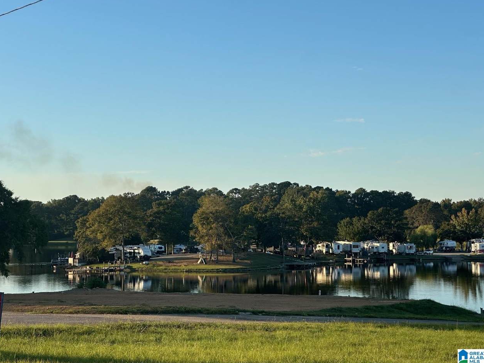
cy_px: 177
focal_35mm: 79
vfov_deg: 18.7
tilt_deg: +2.8
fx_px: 1105
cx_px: 247
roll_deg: +0.3
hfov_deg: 24.7
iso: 32
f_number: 2.8
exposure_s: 1/539
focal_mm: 9
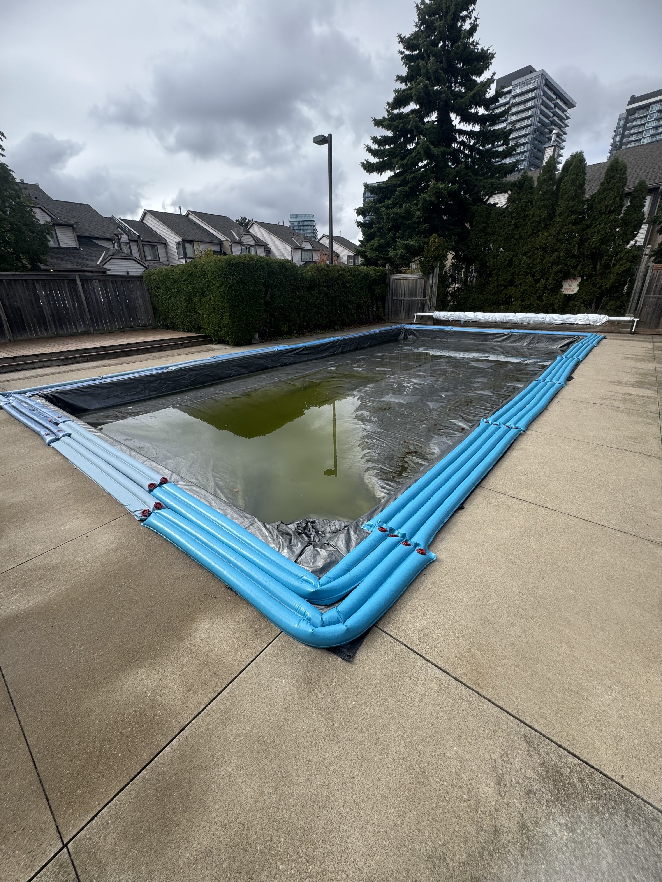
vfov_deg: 102.1
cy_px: 441
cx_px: 331
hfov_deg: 85.7
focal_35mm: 14
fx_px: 357
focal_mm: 2.22
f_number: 2.2
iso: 40
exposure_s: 1/980
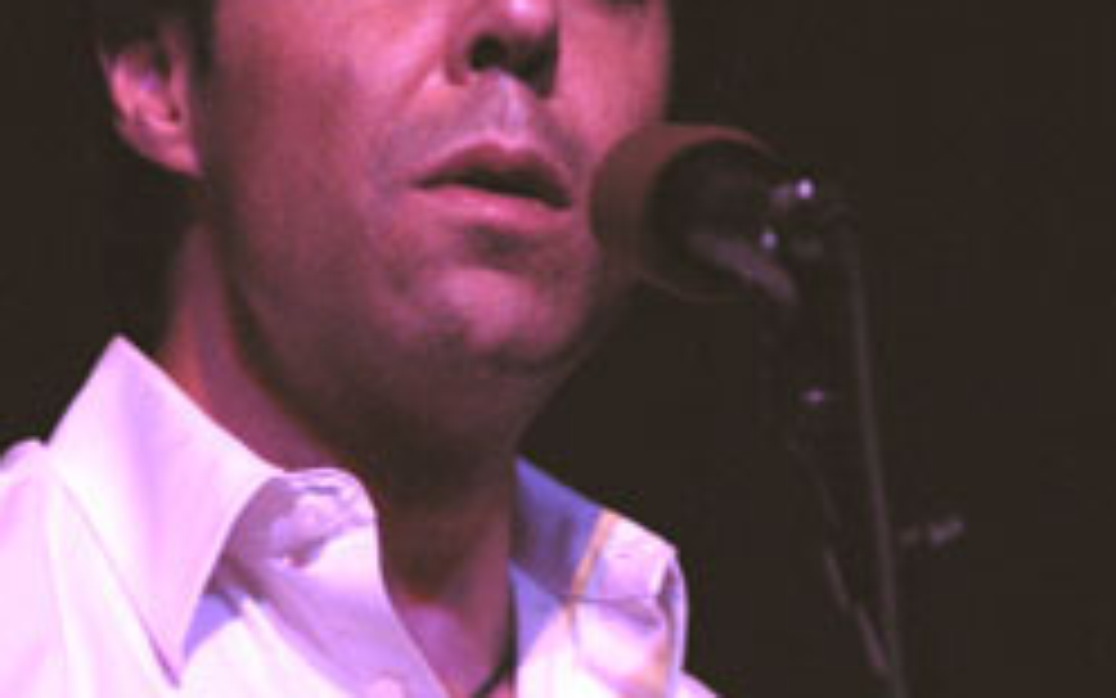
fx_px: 18705
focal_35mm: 615
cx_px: 490
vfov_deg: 2.1
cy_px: 675
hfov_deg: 3.4
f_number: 2.8
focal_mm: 200
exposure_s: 1/125
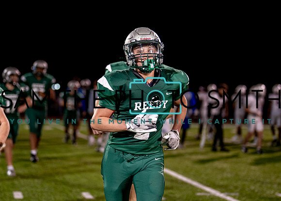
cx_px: 117
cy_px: 101
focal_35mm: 102
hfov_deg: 19.7
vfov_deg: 14.1
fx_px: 811
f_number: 1.2
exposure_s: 1/1000
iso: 1000
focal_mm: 50
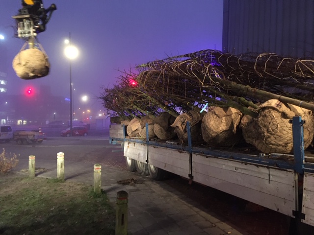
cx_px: 157
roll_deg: +0.8
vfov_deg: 48.2
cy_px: 118
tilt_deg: +0.4
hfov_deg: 61.7
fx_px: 263
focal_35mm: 29
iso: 400
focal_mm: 4.15
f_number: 2.2
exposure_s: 1/17
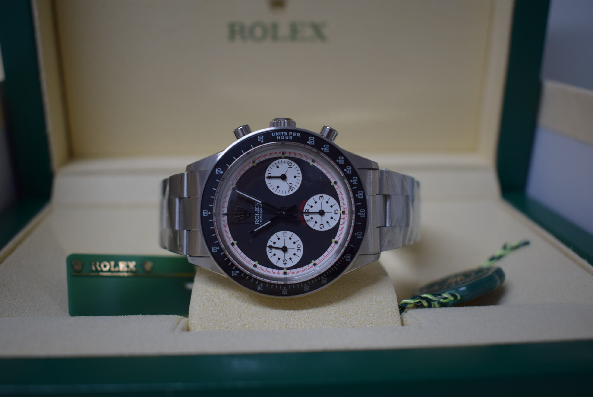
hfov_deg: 47.9
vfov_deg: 33.1
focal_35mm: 40
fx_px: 668
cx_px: 296
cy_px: 198
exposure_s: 1/60
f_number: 4
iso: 280
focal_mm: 27
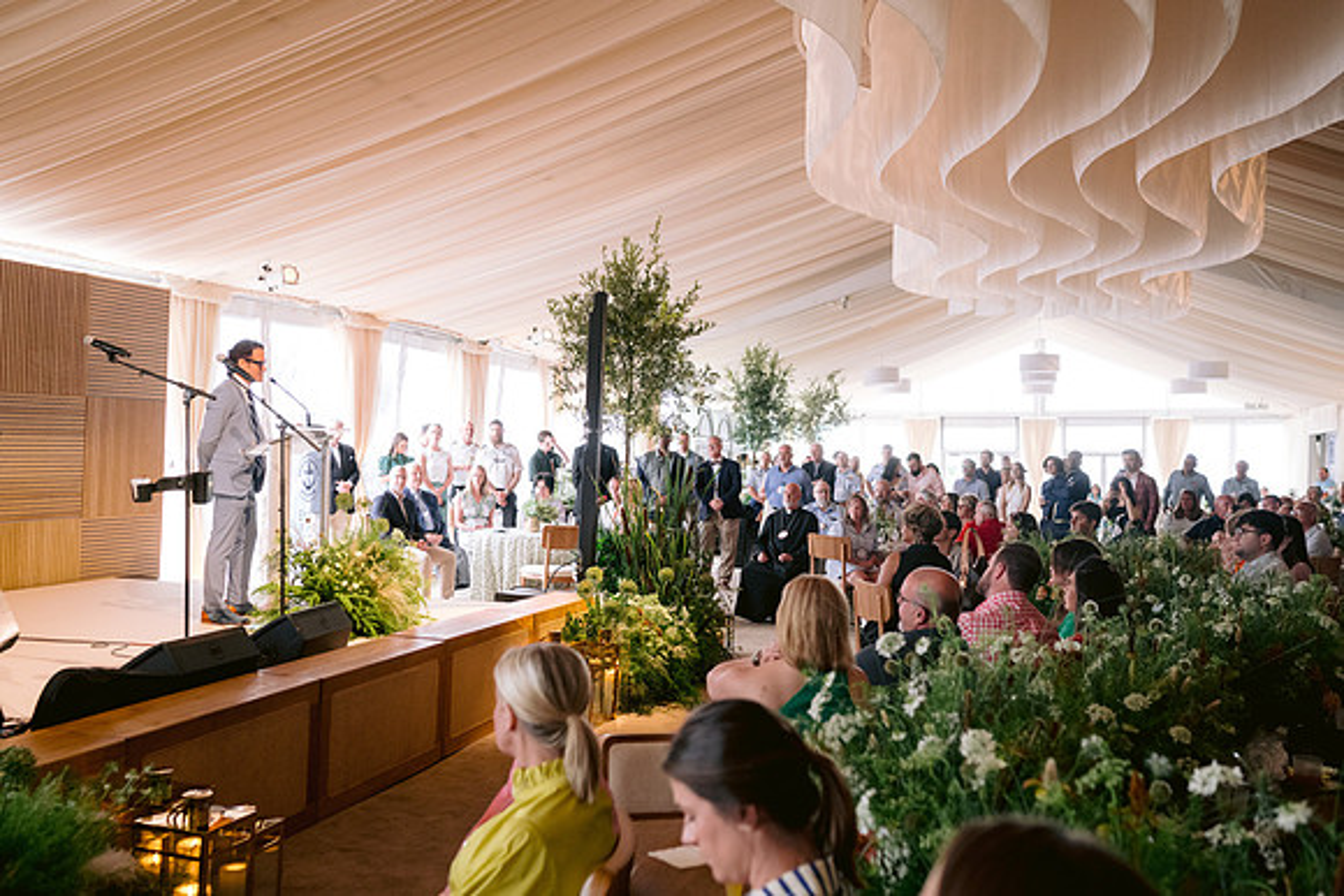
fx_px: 1319
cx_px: 672
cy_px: 448
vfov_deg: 37.6
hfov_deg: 54.0
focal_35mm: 35
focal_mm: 35
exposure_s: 1/160
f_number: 3.5
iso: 1250
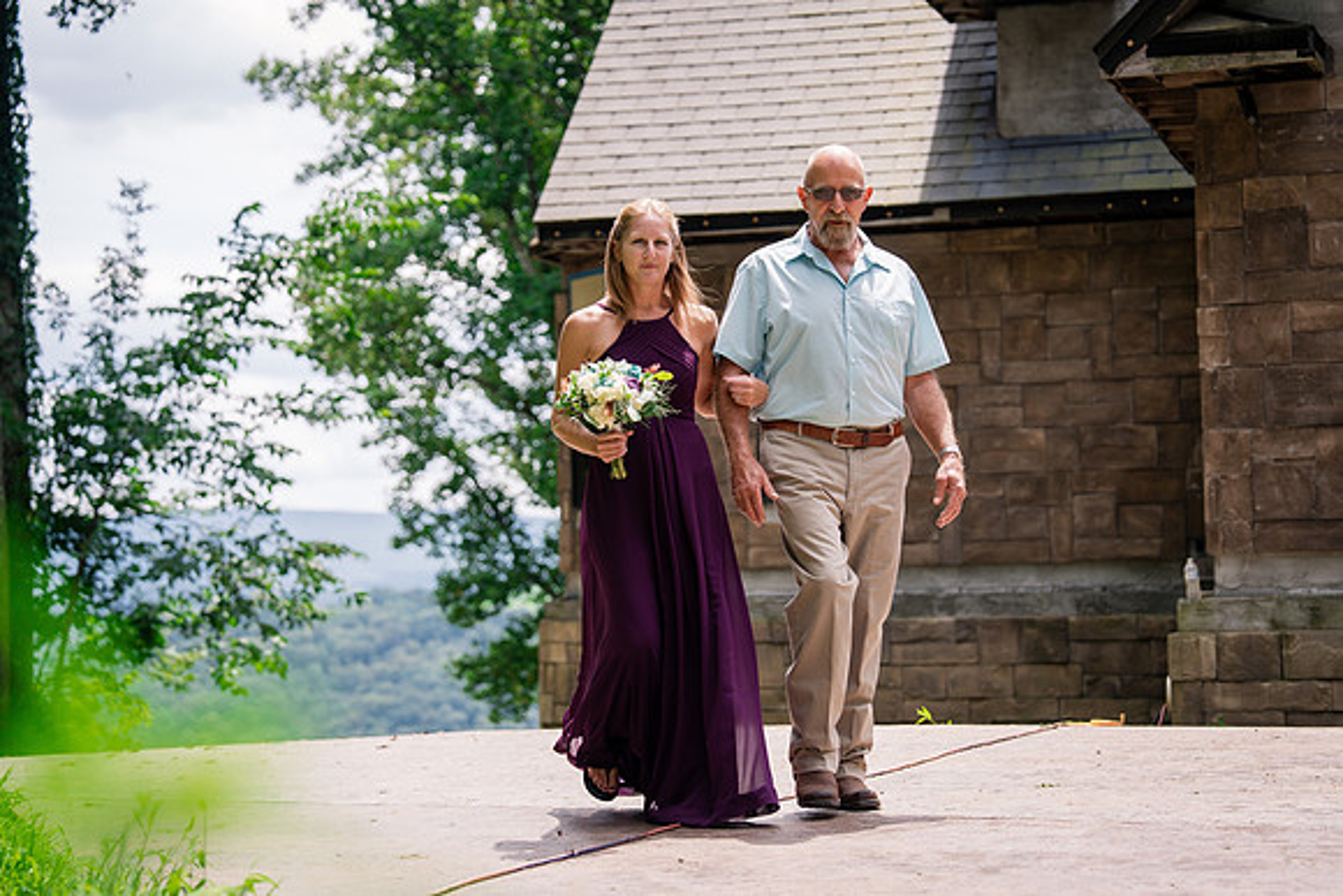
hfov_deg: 26.0
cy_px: 470
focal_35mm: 78
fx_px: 2905
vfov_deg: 17.5
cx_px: 747
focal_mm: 70
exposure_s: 1/800
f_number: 2.8
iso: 160
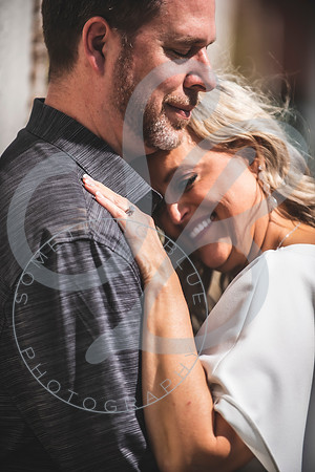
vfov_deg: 10.3
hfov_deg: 6.9
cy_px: 236
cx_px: 158
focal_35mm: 200
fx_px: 2625
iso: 100
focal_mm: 200
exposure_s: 1/3200
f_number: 2.8
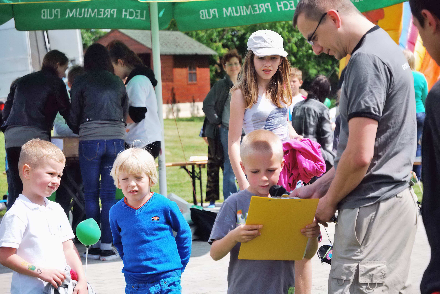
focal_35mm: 98
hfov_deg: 20.9
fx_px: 1193
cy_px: 147
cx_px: 220
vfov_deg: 14.1
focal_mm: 65
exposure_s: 1/640
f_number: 4.5
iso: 200
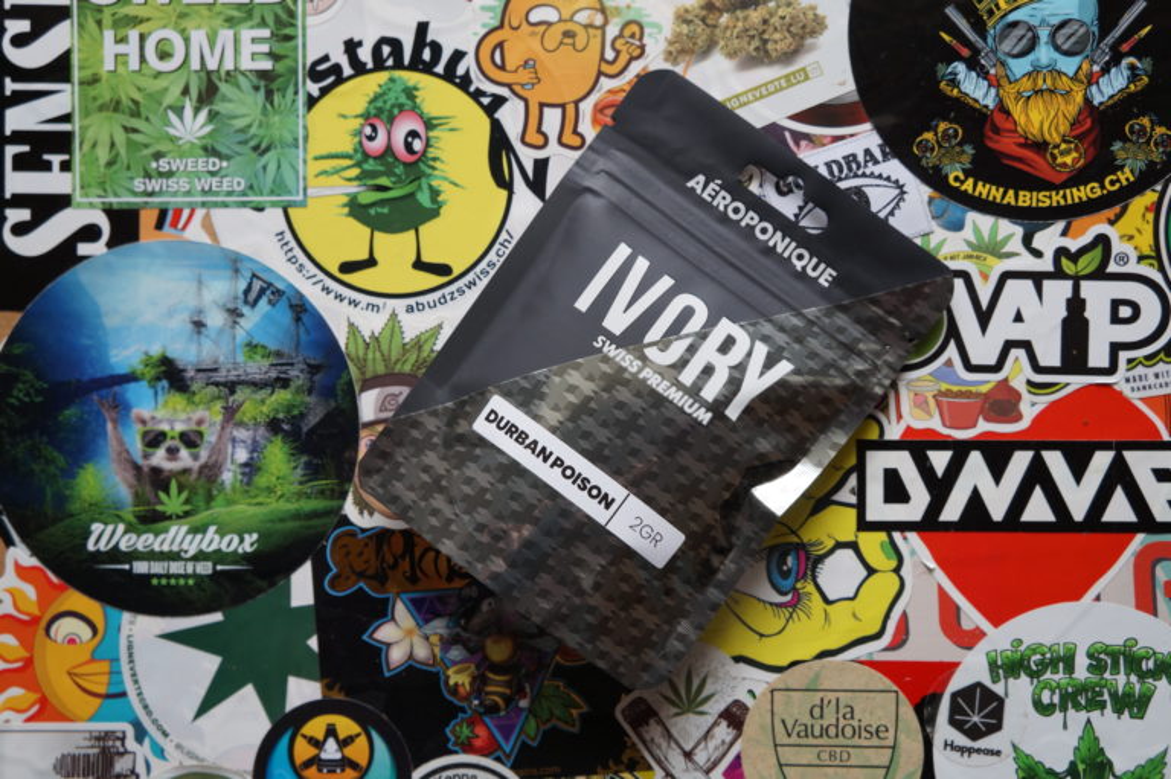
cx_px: 586
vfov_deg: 34.2
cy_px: 390
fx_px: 1268
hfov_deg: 49.6
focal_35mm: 39
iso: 400
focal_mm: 26
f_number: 5
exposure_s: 1/80
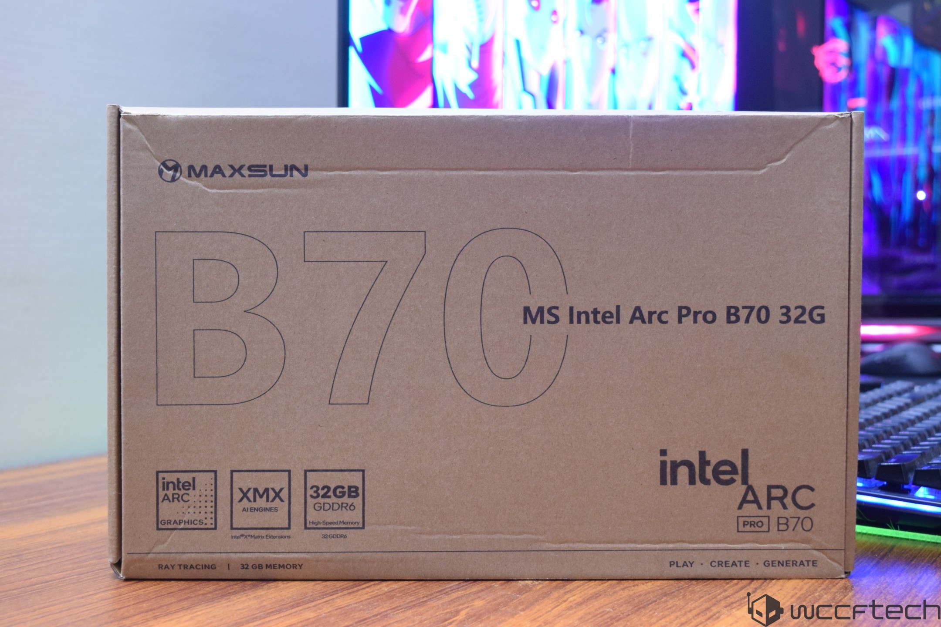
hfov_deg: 42.3
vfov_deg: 28.9
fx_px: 1215
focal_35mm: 46
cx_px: 470
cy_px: 314
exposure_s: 1/10
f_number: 6.3
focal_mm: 31
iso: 1600
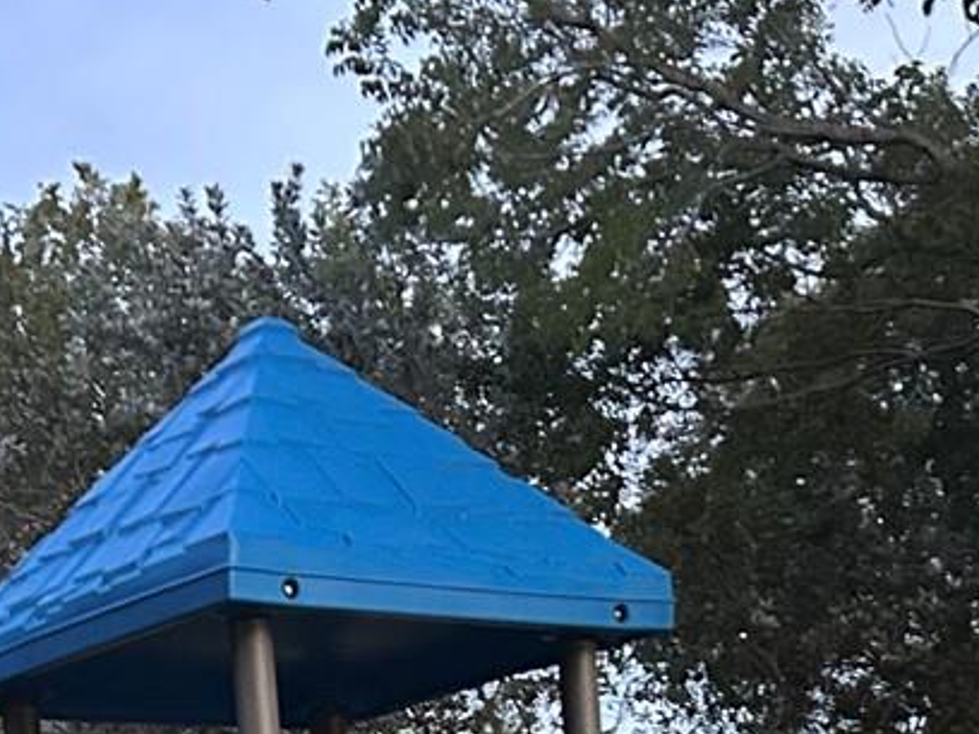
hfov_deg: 19.1
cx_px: 202
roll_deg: +5.7
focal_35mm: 102
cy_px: 1180
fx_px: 2885
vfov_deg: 13.5
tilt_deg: -0.3
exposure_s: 1/30
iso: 1000
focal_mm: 5.7
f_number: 1.5
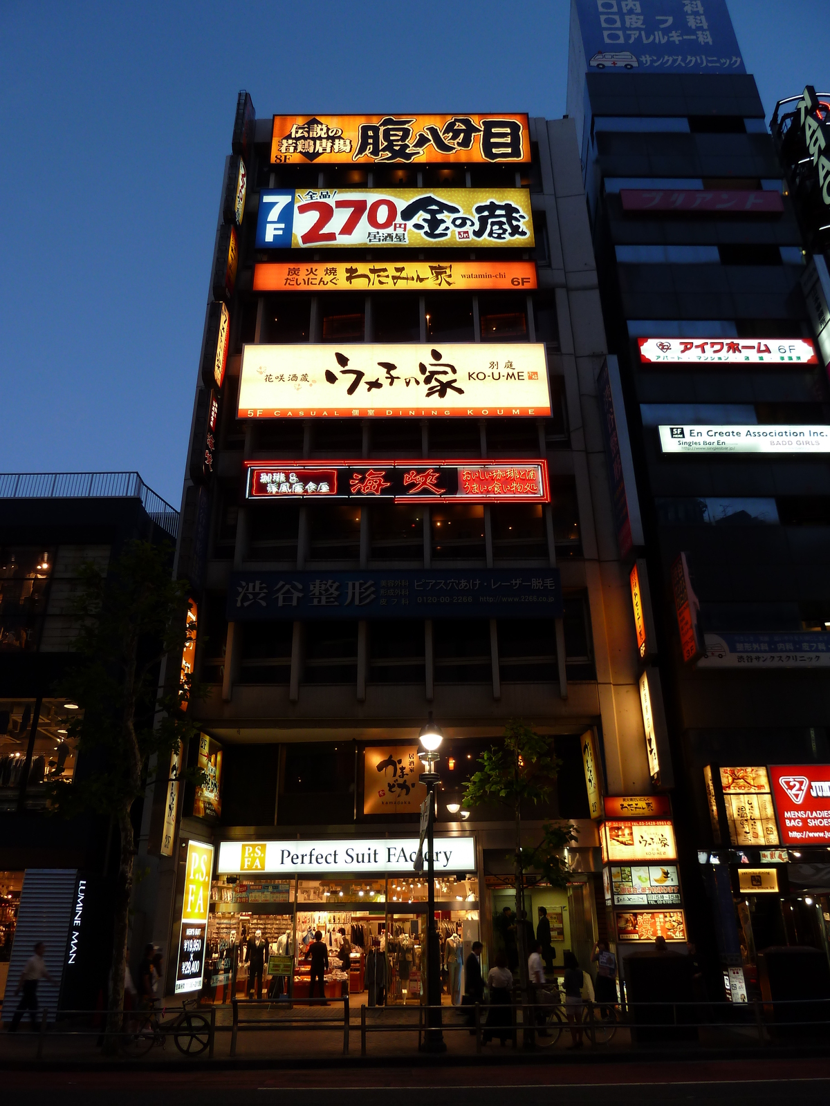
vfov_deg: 69.4
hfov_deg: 54.9
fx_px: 799
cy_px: 553
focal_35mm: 25
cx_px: 415
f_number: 3.3
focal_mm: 4.1
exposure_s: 1/25
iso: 80
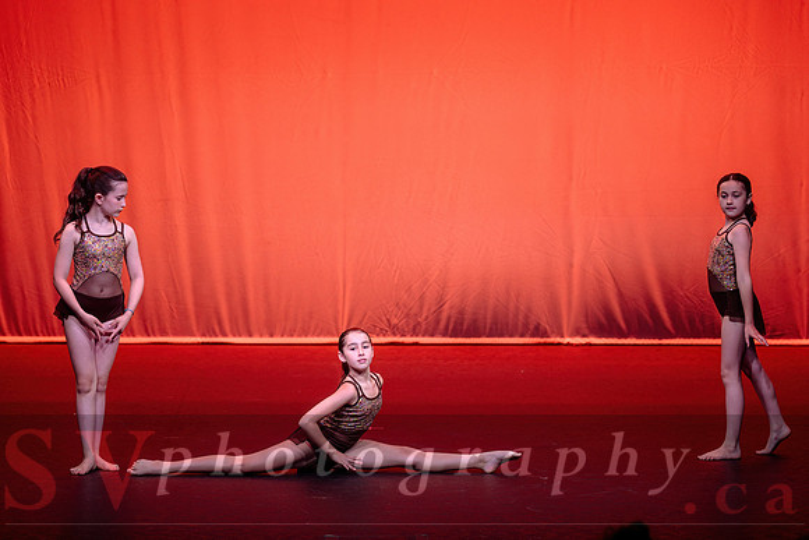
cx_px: 423
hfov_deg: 13.0
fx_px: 3541
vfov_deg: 8.7
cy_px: 258
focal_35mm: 158
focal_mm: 130
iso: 1250
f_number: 2.8
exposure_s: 1/500
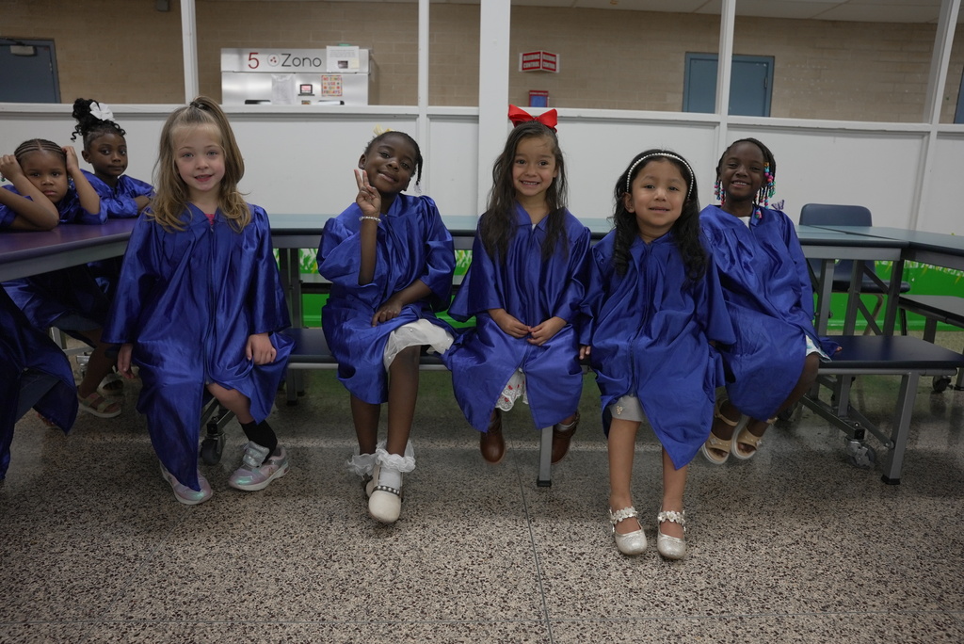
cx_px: 482
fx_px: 643
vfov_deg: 53.2
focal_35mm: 24
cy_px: 322
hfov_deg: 73.7
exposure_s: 1/100
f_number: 4
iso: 1600
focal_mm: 24
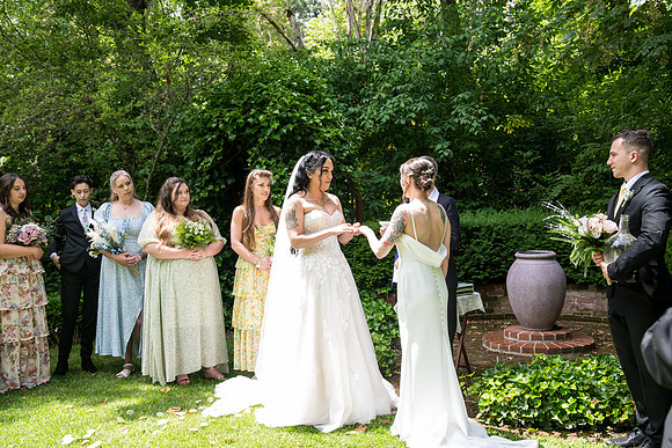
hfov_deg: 54.4
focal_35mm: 35
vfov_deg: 37.9
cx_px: 336
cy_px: 224
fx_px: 653
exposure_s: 1/400
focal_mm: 35
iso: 500
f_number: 5
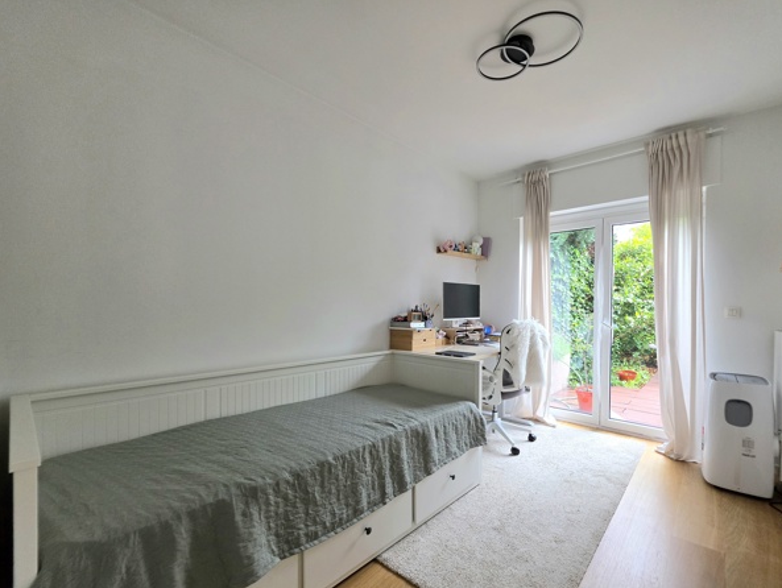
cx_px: 419
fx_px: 317
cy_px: 315
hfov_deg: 101.8
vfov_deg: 85.6
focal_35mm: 14
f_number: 1.9
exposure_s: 1/370
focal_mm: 2.2
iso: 200
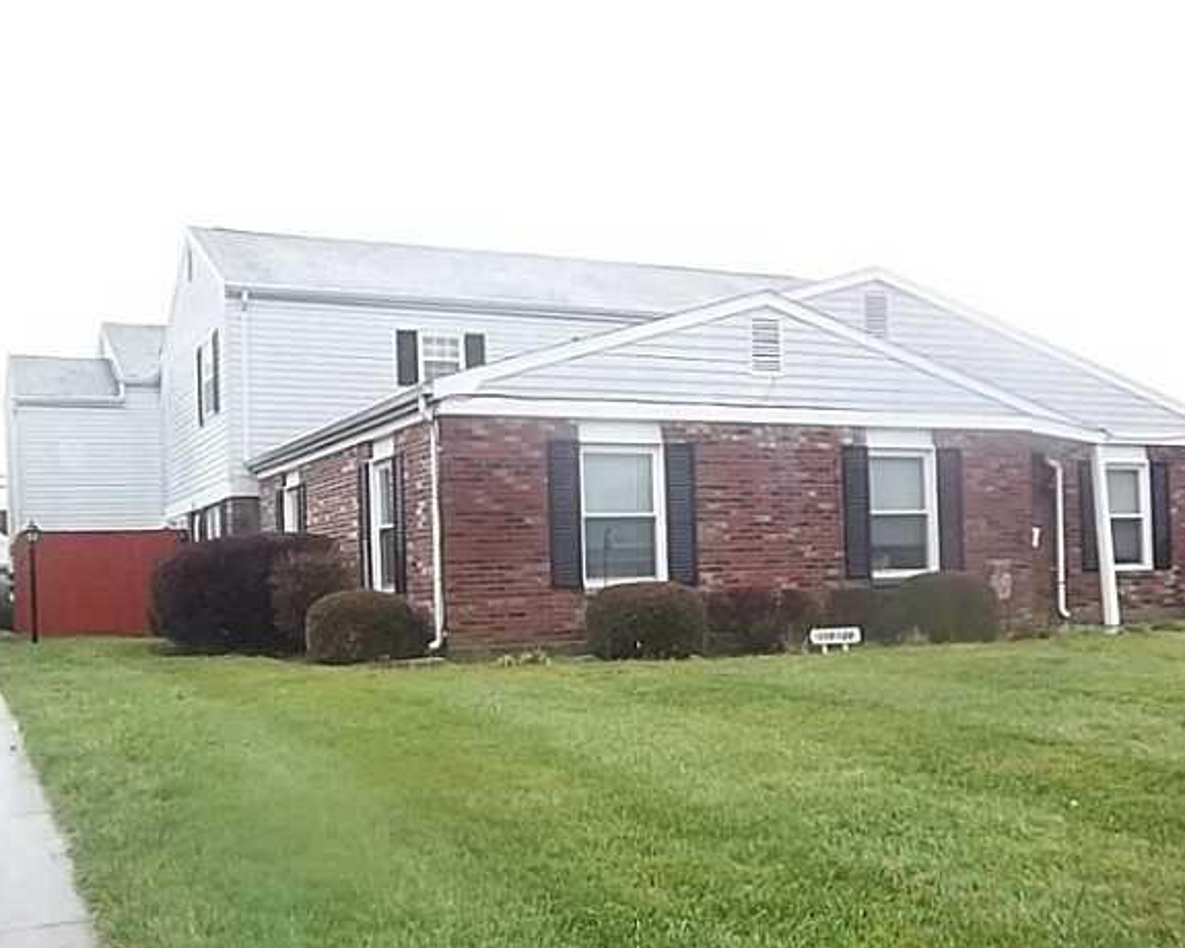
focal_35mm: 38
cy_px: 550
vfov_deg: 39.1
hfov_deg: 47.9
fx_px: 1333
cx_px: 637
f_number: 3.5
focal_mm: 5.05
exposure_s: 1/60
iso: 160
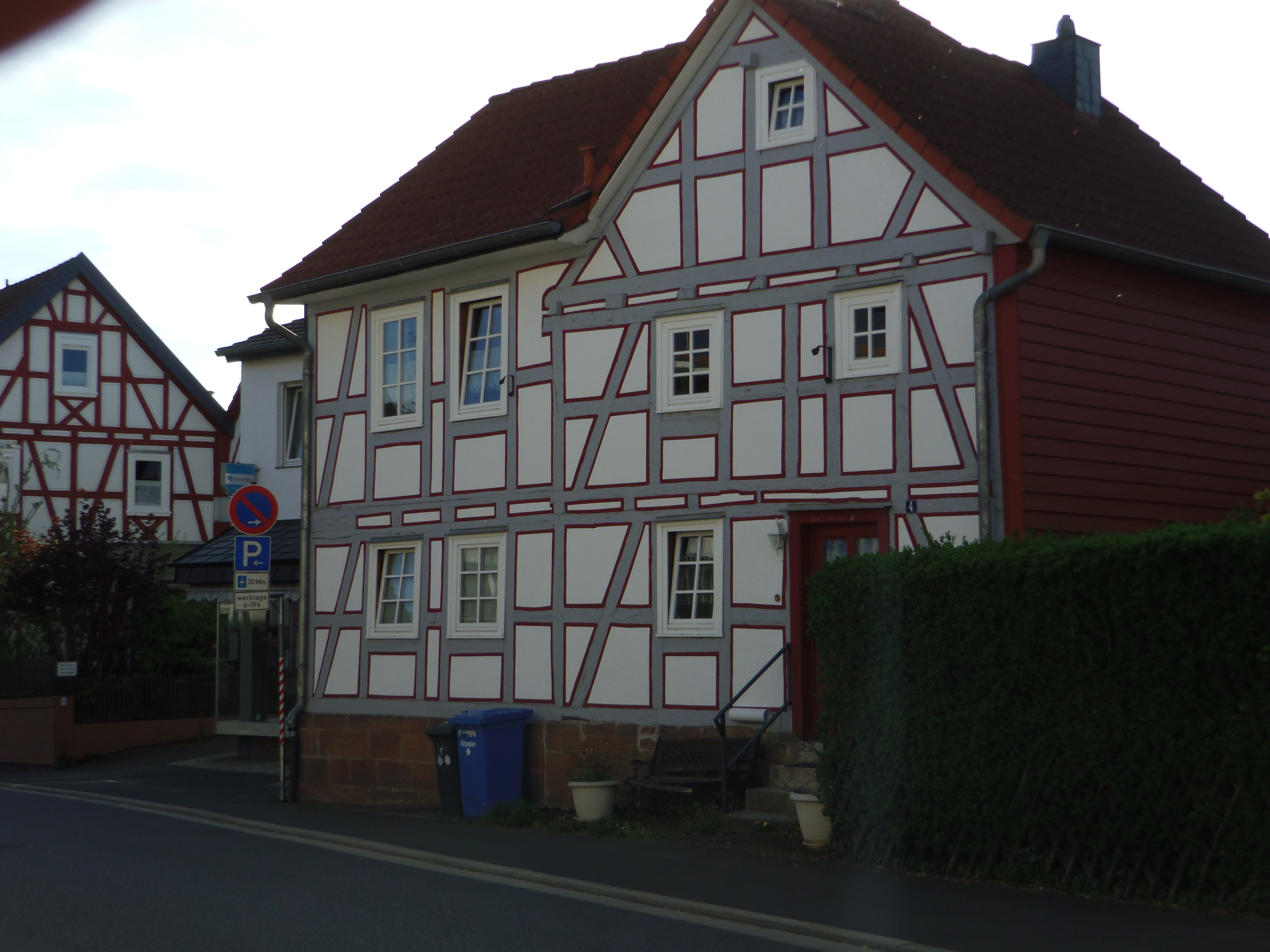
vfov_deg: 25.7
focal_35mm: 57
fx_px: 2091
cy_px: 476
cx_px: 635
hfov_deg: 33.8
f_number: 4.8
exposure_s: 1/400
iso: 64
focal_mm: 10.5
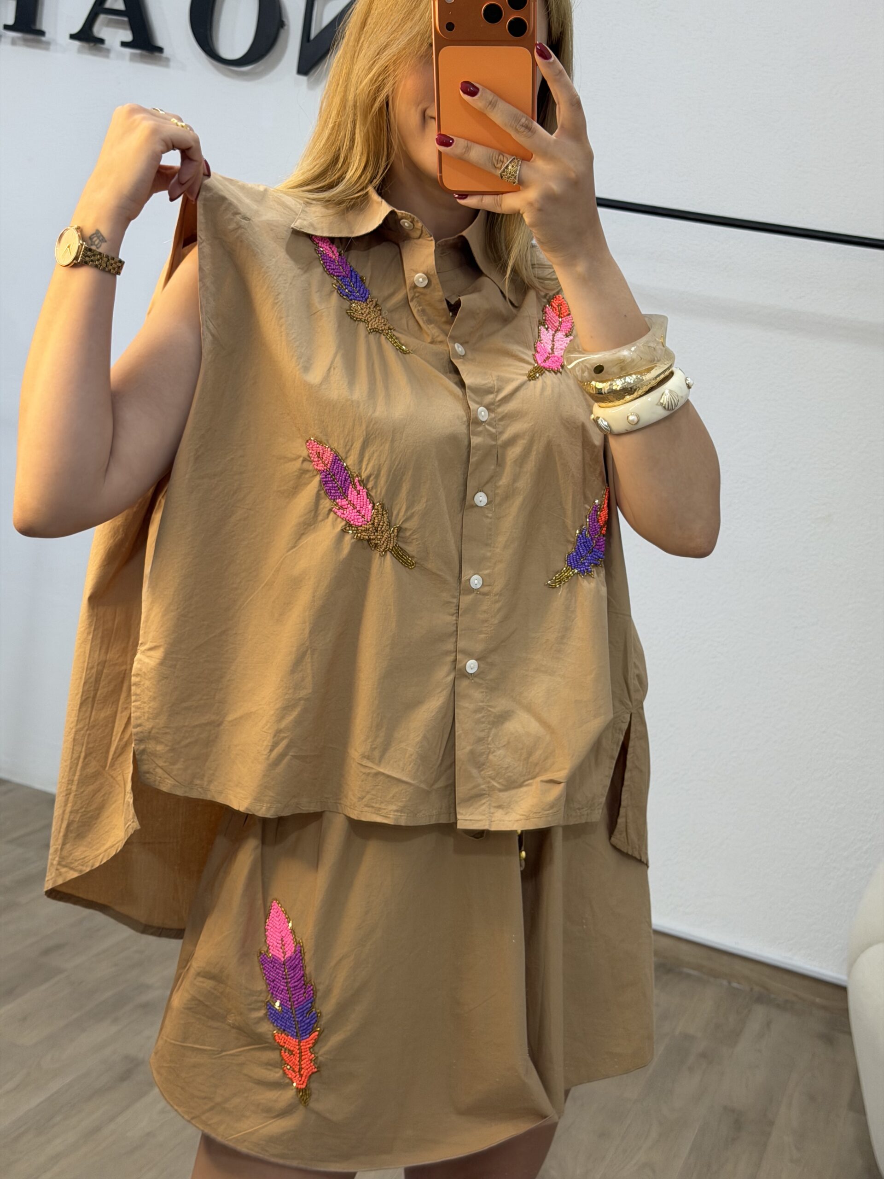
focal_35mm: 48
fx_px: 1634
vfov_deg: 39.7
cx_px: 442
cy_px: 590
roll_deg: -10.0
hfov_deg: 30.3
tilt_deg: -28.5
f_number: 1.78
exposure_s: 1/51
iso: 50
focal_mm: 6.76
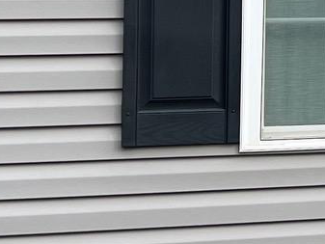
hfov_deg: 11.8
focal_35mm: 158
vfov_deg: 9.2
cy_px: -86
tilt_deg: -0.9
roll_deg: -0.7
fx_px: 1484
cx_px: 530
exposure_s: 1/1377
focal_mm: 5.7
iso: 50
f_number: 1.5
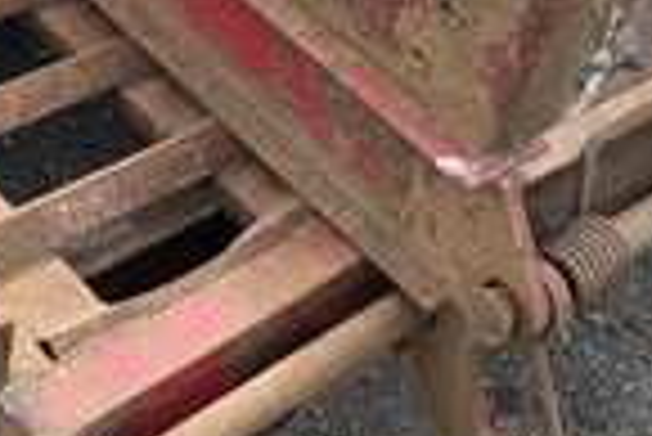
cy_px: 22
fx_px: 1505
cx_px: 256
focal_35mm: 83
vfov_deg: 16.2
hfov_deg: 24.4
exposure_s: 1/412
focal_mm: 3
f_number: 1.8
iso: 25
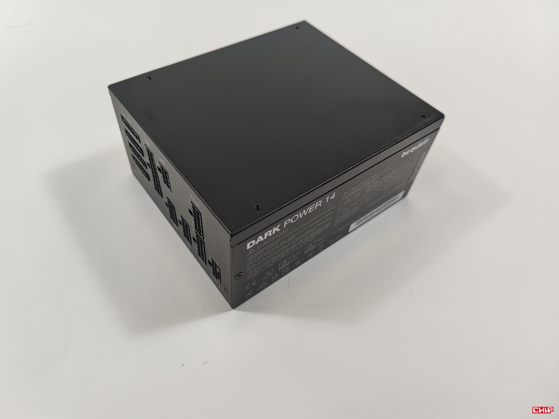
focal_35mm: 25
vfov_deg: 54.9
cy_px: 210
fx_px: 404
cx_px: 280
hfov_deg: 69.4
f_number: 1.85
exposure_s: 1/100
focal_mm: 6.78
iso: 85
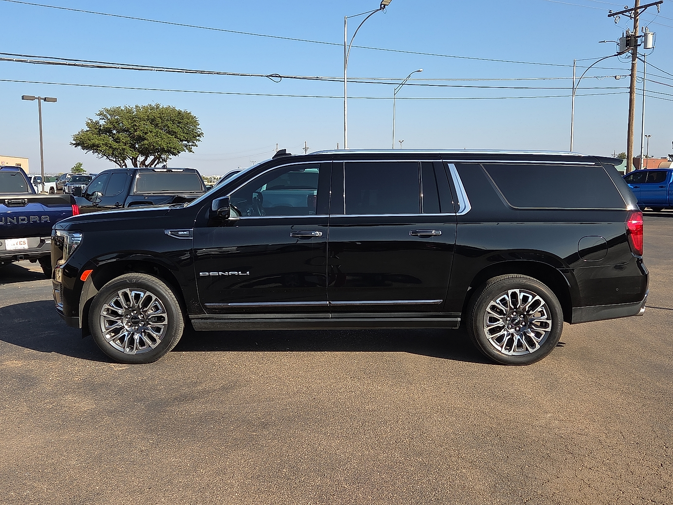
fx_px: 680
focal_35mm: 35
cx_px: 336
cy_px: 252
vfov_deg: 40.7
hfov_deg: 52.6
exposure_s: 1/5000
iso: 76
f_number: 1.8
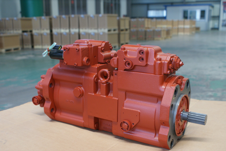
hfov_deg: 46.4
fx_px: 264
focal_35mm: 42
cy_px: 76
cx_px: 113
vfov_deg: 31.9
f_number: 5
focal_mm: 28
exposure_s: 1/50
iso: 400
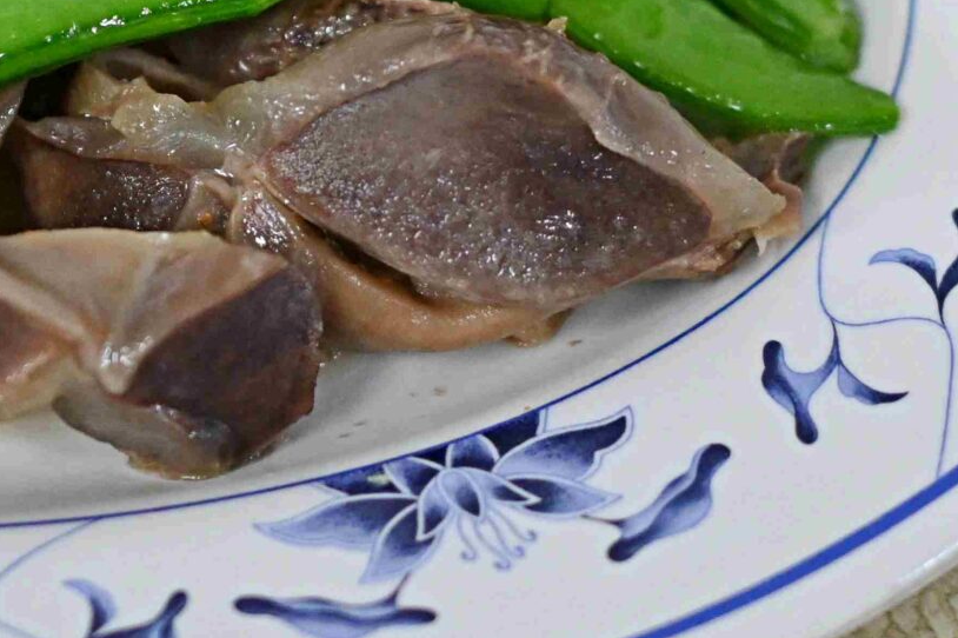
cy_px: -192
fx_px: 6277
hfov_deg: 8.6
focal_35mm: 236
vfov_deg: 5.8
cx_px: -228
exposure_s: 1/200
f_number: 2.2
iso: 1100
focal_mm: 50
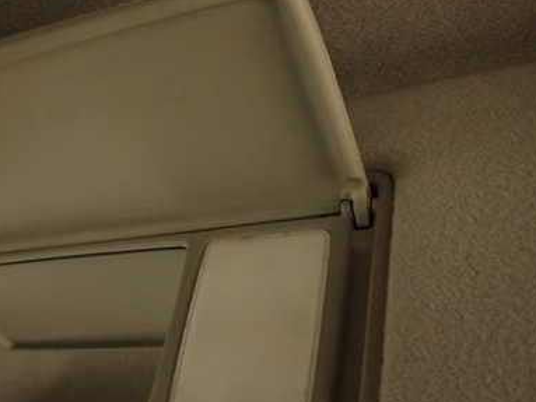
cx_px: 125
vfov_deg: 30.8
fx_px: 728
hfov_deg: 39.2
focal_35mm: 47
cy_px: 233
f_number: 2.3
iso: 640
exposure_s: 1/30
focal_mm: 5.4
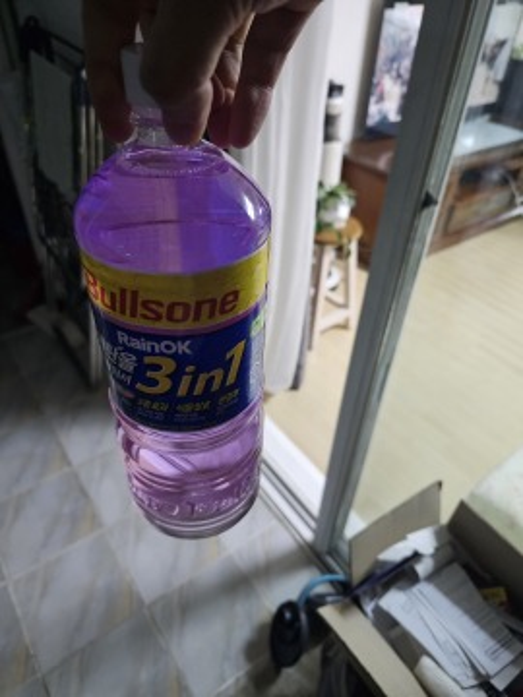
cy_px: 348
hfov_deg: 58.9
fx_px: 463
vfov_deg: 73.9
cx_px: 262
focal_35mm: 23
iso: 640
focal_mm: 6.3
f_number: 1.7
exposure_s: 1/40
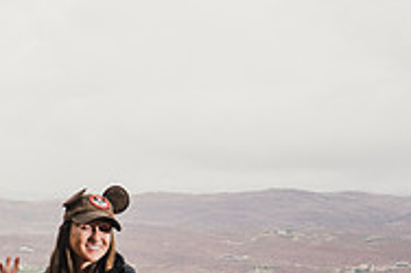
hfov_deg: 17.5
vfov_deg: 12.2
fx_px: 1243
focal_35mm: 109
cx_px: -136
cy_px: 346
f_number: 7.1
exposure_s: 1/200
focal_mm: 33
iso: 200
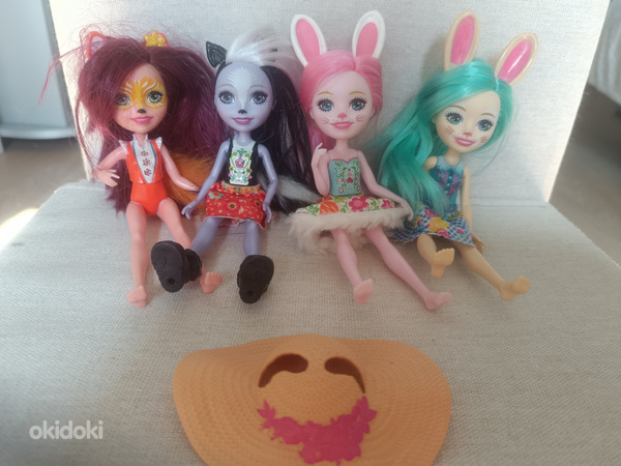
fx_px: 431
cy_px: 233
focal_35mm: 24
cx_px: 310
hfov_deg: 71.6
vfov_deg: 56.8
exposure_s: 1/120
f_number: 1.88
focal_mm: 5.59
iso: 169
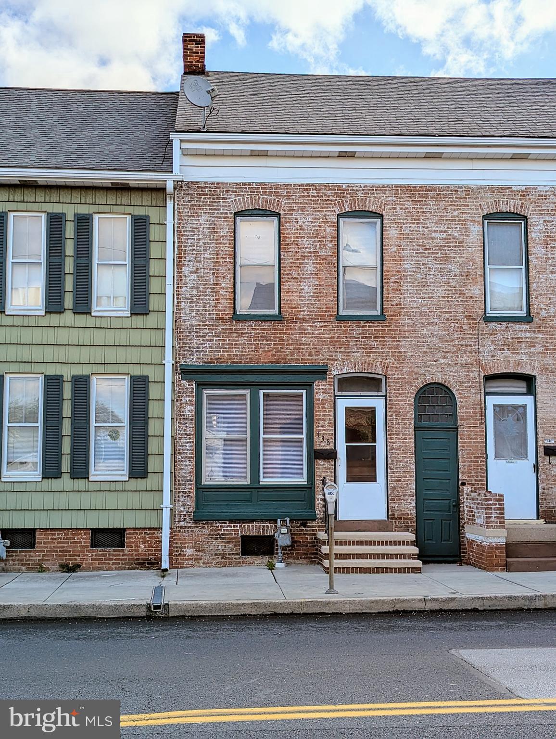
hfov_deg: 30.3
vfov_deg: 39.6
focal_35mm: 48
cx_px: 278
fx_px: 1026
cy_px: 370
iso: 44
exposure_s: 1/2817
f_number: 1.85
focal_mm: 6.81
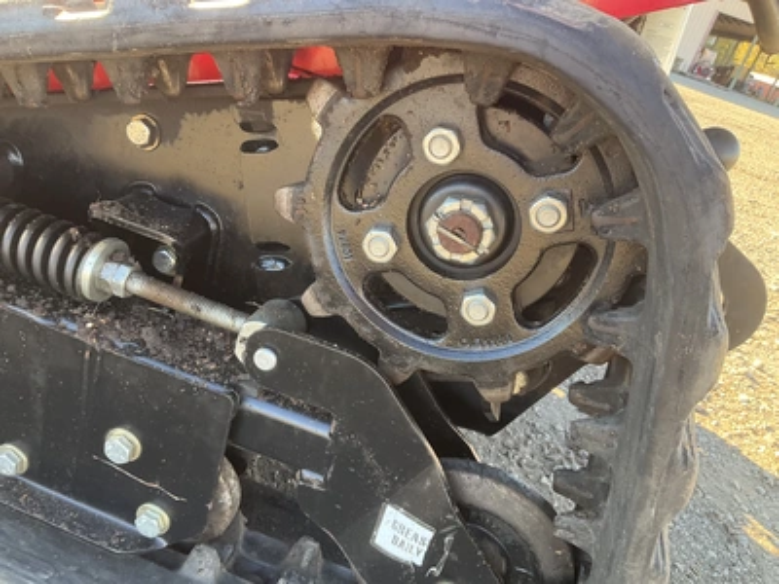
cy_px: 292
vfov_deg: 48.2
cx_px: 390
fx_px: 653
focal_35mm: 29
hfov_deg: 61.7
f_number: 1.8
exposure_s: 1/105
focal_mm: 3
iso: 64
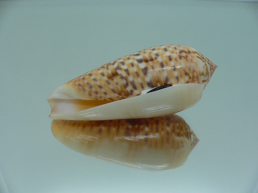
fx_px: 268
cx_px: 127
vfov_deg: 39.7
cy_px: 97
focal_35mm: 36
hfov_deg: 51.4
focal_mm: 4.6
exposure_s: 1/60
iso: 80
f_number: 2.8
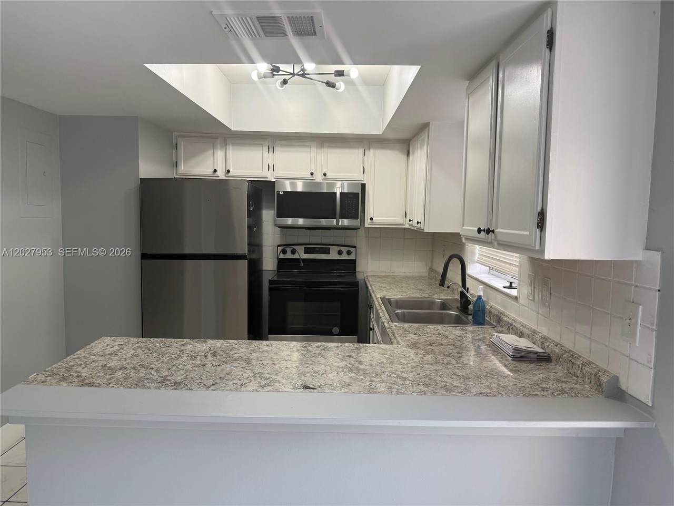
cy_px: 253
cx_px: 337
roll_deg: -1.2
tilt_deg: -4.5
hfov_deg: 71.6
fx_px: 467
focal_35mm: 24
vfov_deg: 56.8
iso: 80
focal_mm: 6.76
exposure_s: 1/218
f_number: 1.78
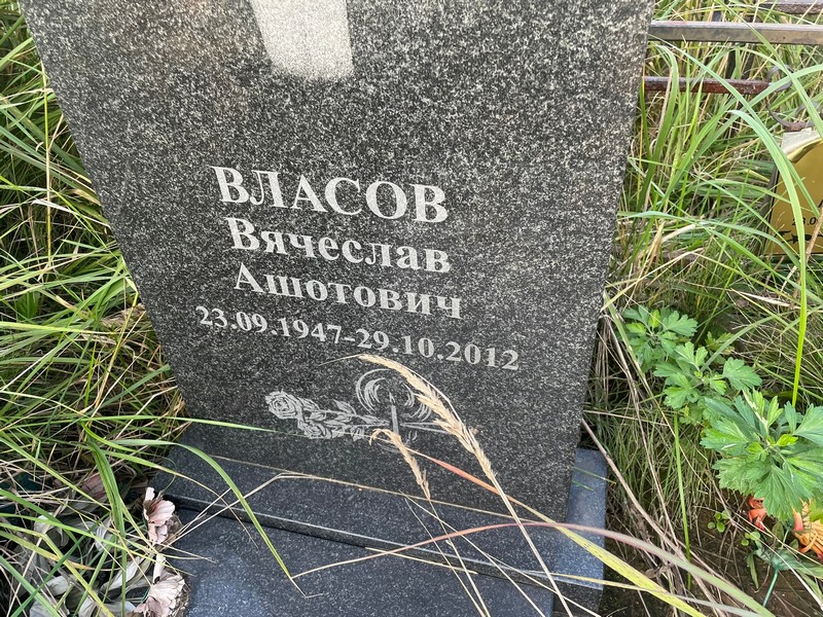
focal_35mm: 26
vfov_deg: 53.1
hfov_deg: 67.3
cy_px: 308
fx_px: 618
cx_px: 412
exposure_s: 1/121
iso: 64
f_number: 1.6
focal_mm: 4.2
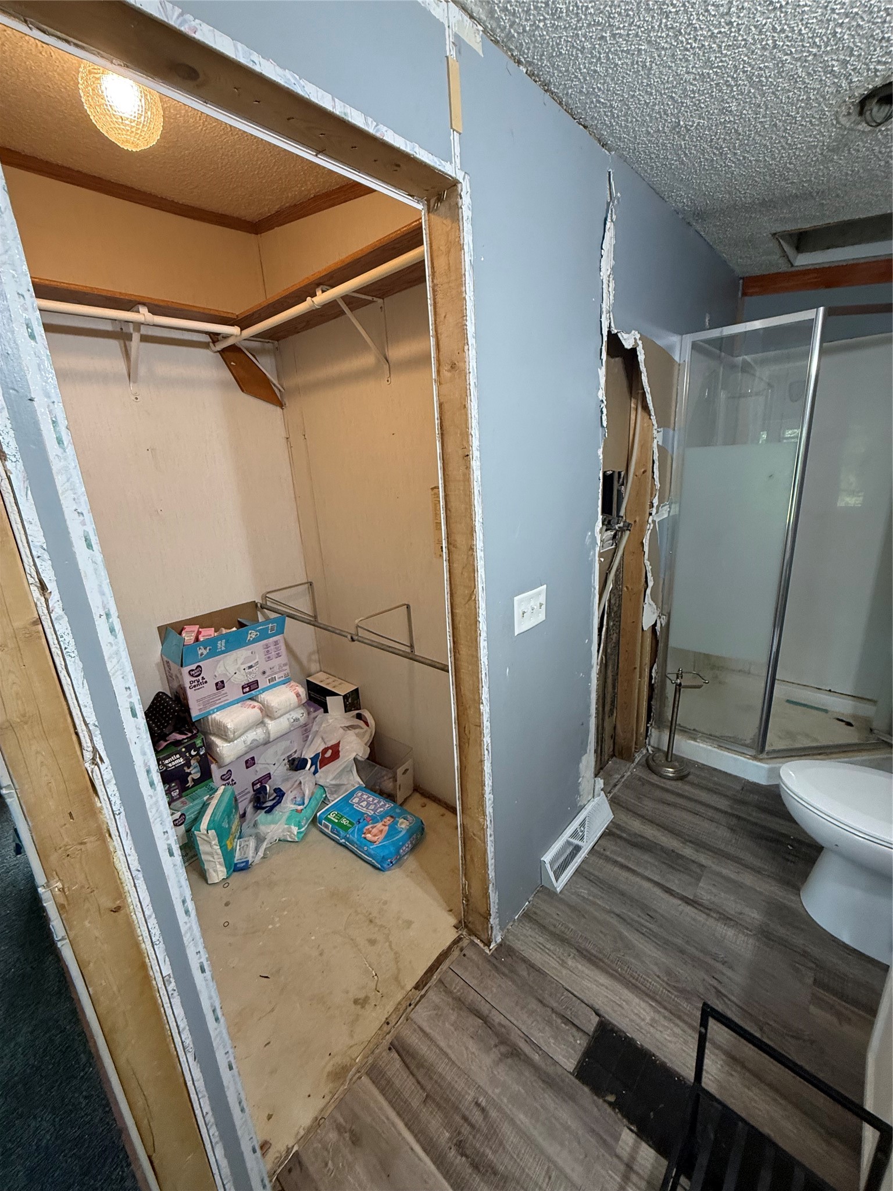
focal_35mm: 14
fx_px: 482
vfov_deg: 102.1
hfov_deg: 85.7
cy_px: 596
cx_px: 446
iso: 250
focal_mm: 2.22
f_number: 2.2
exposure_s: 1/120
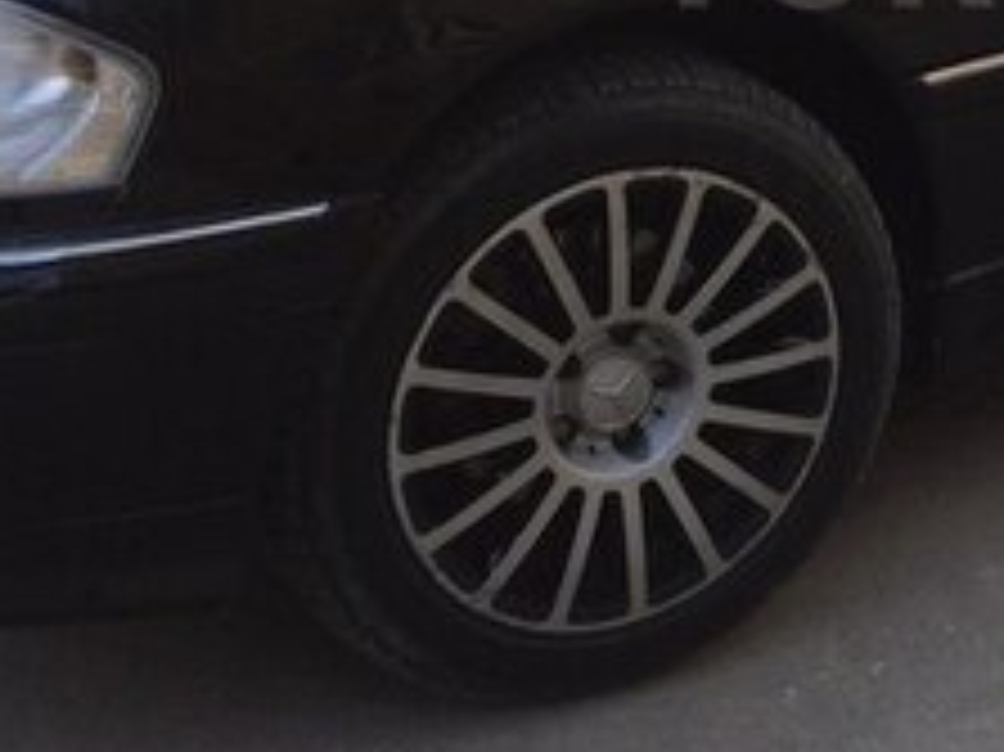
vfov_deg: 16.7
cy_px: -61
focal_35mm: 86
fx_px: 2493
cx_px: 1103
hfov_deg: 21.6
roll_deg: -3.5
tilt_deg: -15.0
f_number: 2.2
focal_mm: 4.15
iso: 32
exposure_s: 1/258
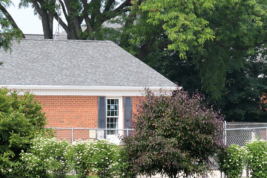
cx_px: 174
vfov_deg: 5.7
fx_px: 1772
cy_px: 55
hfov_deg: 8.6
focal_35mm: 239
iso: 3200
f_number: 4.5
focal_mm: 70
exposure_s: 1/8000
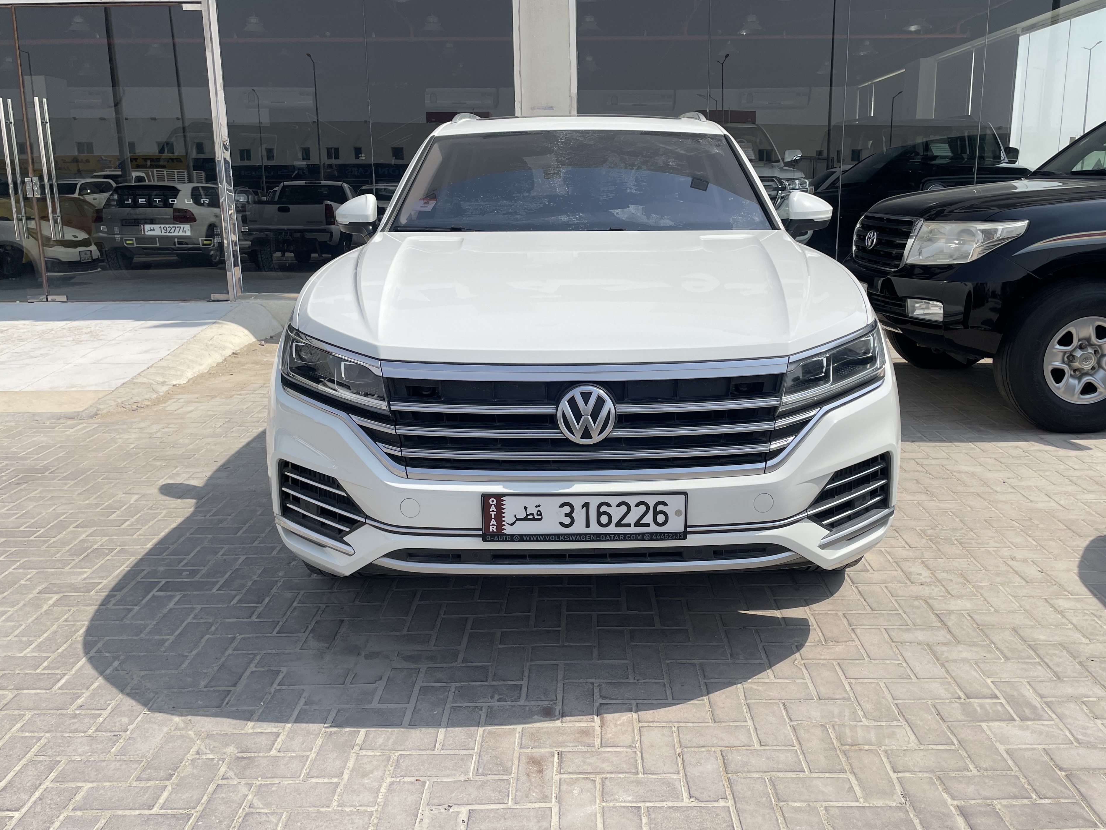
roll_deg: +0.3
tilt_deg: -12.8
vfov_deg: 49.7
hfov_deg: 63.4
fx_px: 895
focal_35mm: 28
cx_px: 584
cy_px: 398
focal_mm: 4.2
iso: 32
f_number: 1.6
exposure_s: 1/5051
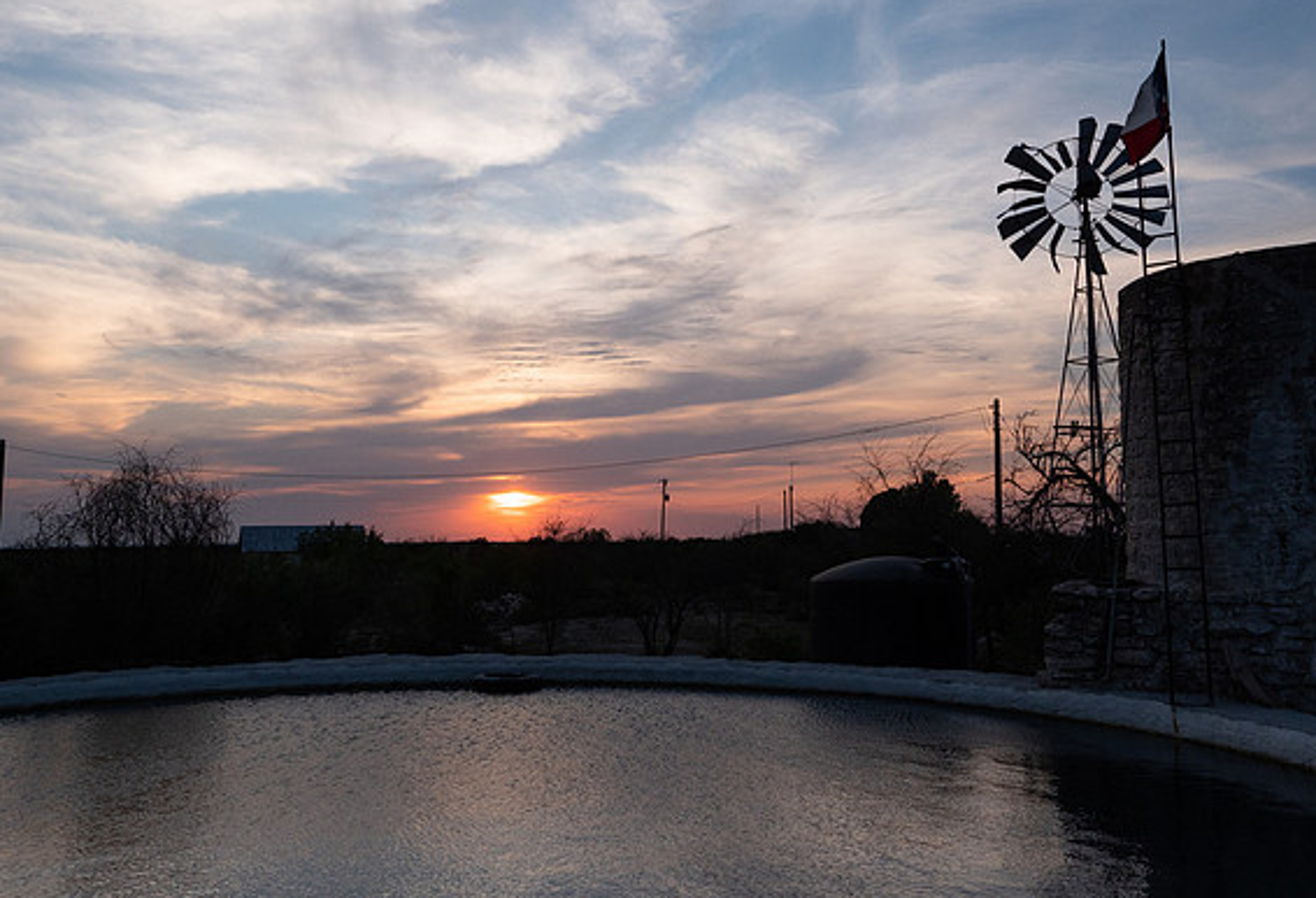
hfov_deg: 61.5
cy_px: 410
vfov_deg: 44.2
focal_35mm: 30
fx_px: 1104
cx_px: 711
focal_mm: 13
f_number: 6.3
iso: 400
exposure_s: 1/800
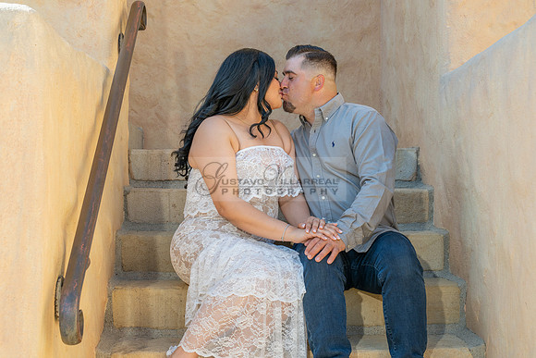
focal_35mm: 62
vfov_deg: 22.0
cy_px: 179
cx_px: 258
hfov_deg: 32.4
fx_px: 922
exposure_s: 1/200
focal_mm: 58
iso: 200
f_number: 7.1
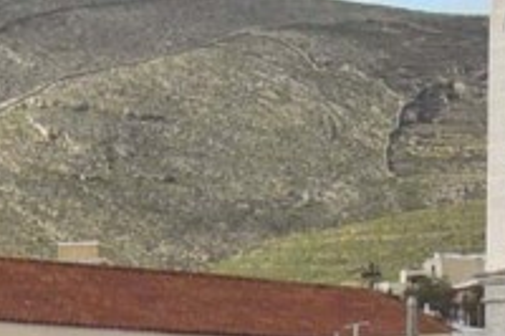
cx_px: 240
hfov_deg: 6.2
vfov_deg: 4.1
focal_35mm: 331
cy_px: 851
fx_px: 4639
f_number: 5.2
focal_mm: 8.82
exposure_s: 1/320
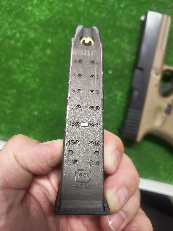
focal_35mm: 23
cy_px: 116
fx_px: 153
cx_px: 86
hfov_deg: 58.9
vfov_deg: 73.9
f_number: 1.88
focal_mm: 5.59
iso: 269
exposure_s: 1/50
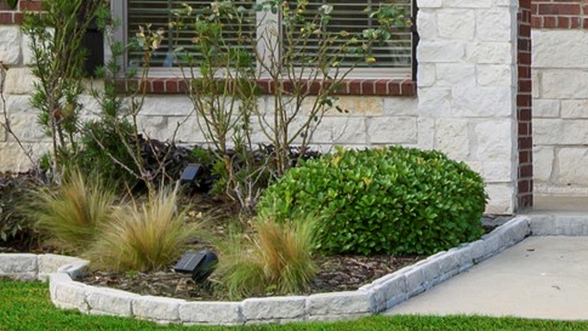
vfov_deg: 9.7
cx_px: 1120
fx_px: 1902
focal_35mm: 122
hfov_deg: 14.9
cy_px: -143
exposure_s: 1/125
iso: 2000
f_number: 11
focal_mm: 26
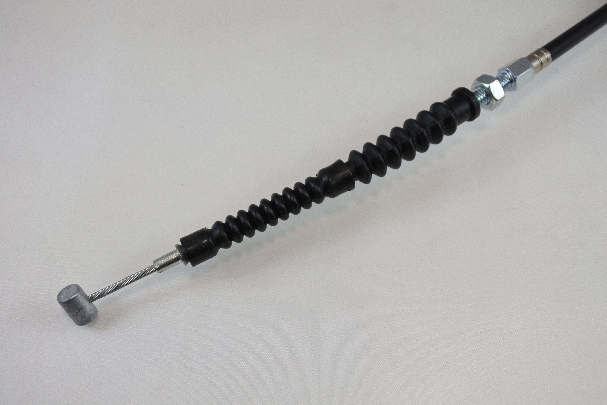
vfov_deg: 36.9
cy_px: 202
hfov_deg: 53.1
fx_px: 607
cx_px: 304
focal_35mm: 36
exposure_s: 1/250
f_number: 4
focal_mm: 13.4
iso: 360
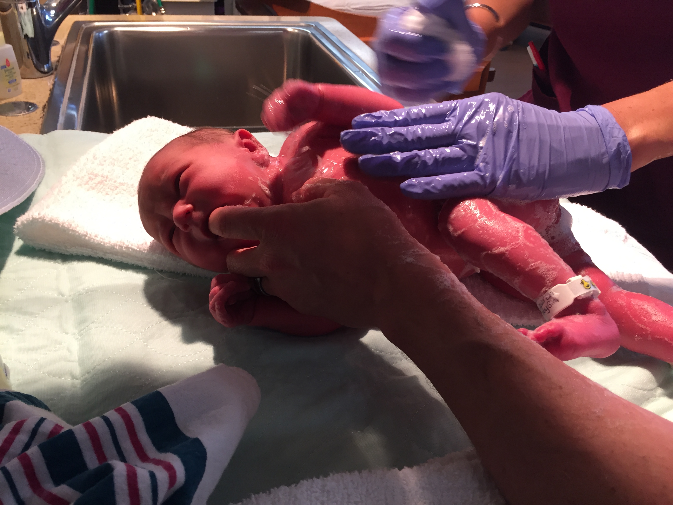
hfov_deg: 61.7
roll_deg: -3.7
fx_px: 564
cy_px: 252
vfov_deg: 48.2
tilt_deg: -33.4
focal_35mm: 29
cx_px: 336
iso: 64
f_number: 2.2
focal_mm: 4.15
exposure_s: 1/30
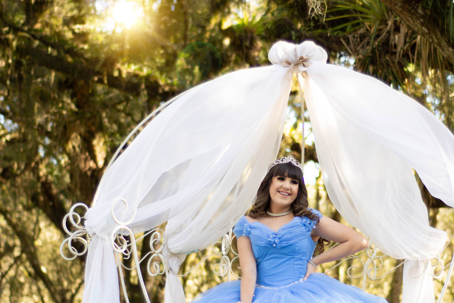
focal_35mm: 108
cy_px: 188
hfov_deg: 18.9
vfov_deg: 12.7
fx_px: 1362
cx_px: 288
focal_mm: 50
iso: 160
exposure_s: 1/160
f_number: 1.8
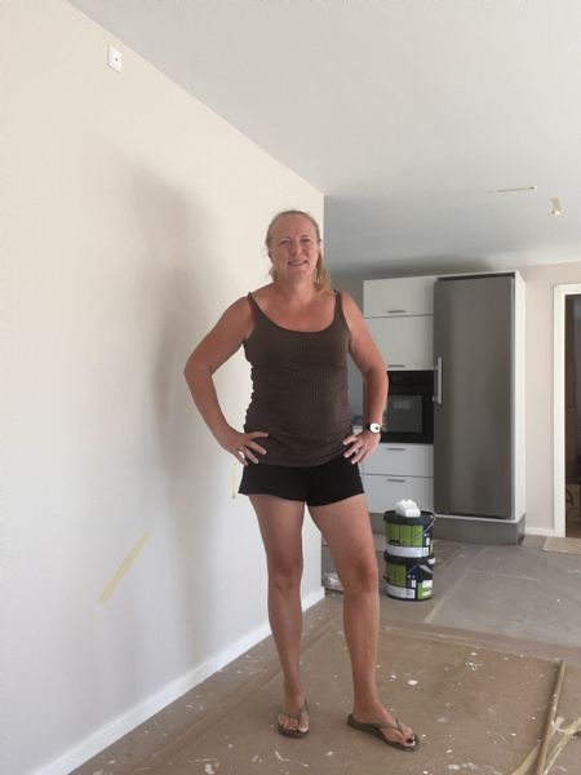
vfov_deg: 60.0
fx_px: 671
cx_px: 290
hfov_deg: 46.8
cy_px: 388
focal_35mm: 30
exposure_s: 1/121
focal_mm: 2.71
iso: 50
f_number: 2.2
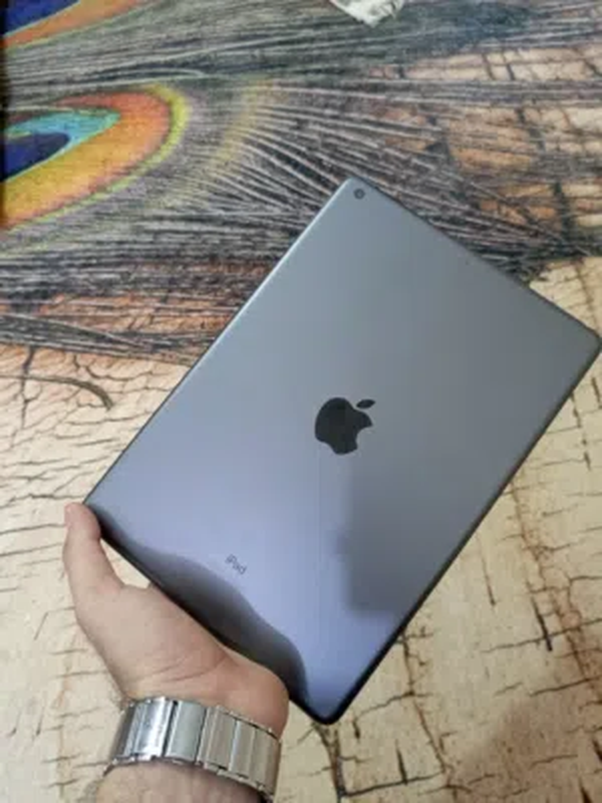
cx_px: 301
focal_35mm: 24
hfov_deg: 56.8
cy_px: 402
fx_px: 557
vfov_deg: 71.6
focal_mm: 5.25
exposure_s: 1/50
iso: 913
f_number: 1.7
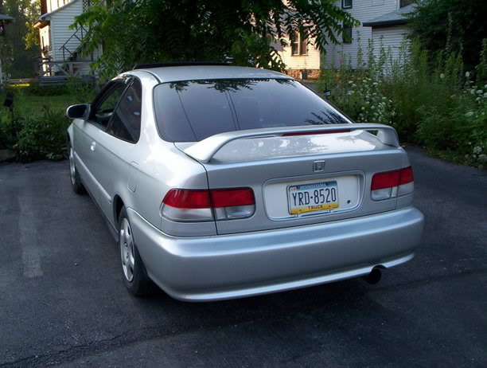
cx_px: 244
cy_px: 184
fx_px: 536
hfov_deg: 48.9
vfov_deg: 37.9
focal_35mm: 38
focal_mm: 4.99
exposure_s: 1/116
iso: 100
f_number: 4.5
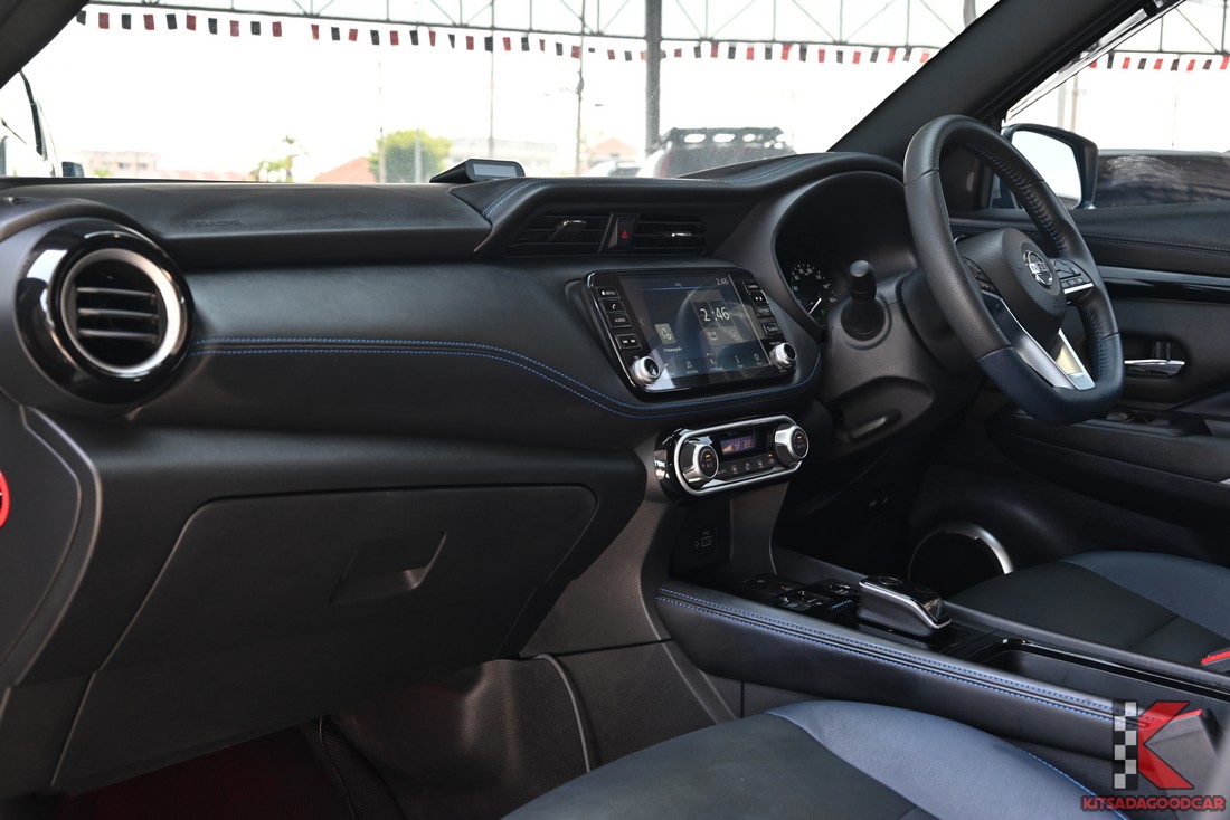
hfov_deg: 49.5
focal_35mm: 39
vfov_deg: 34.2
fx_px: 1333
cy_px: 410
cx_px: 615
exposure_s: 1/45
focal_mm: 39
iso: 560
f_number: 6.7
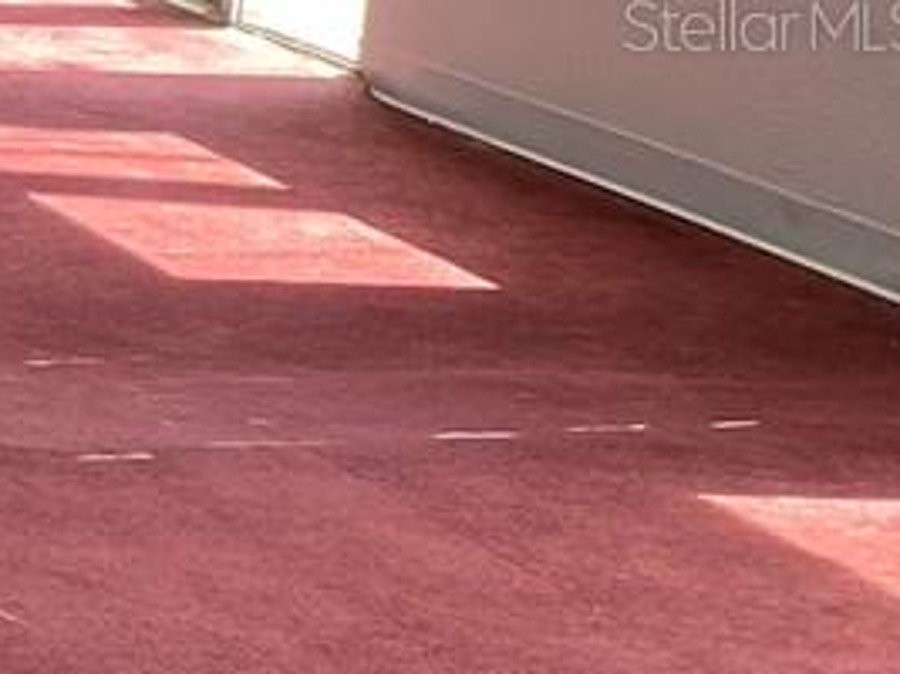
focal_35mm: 156
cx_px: -1756
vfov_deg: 9.4
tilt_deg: -9.7
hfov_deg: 9.8
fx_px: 4054
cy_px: 24
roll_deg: -0.4
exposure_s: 1/121
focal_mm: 4.25
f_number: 1.8
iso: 80
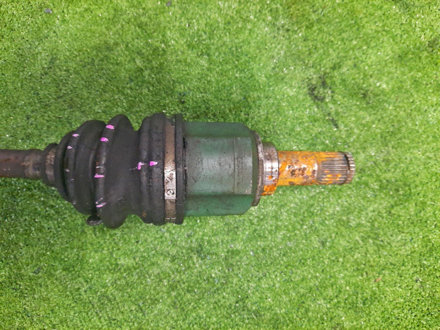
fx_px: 318
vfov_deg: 54.9
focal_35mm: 25
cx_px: 220
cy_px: 165
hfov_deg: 69.4
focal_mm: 4.6
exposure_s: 1/33
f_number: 2
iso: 392
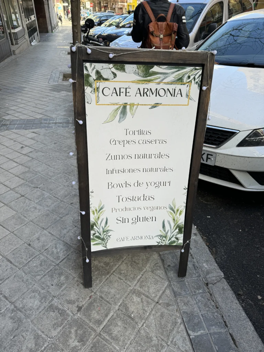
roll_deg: +0.1
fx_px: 244
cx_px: 132
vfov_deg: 71.6
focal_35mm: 24
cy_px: 176
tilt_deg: -34.5
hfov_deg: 56.8
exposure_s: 1/376
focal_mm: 6.86
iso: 80
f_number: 1.78
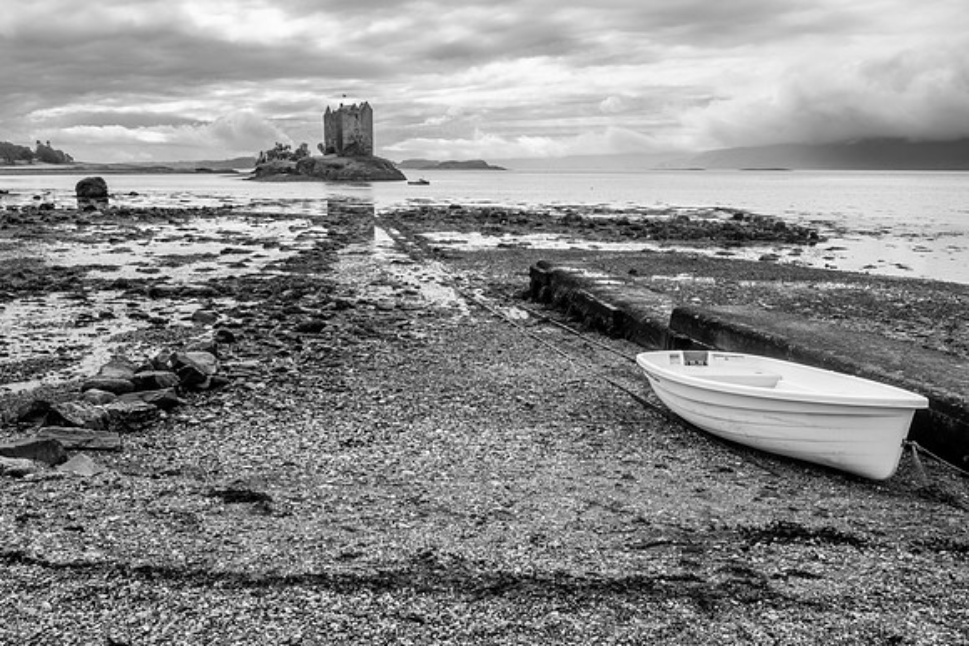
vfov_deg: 45.8
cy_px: 345
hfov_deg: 64.7
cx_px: 445
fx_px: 764
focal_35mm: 28
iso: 640
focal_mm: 26
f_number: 22
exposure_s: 1/125
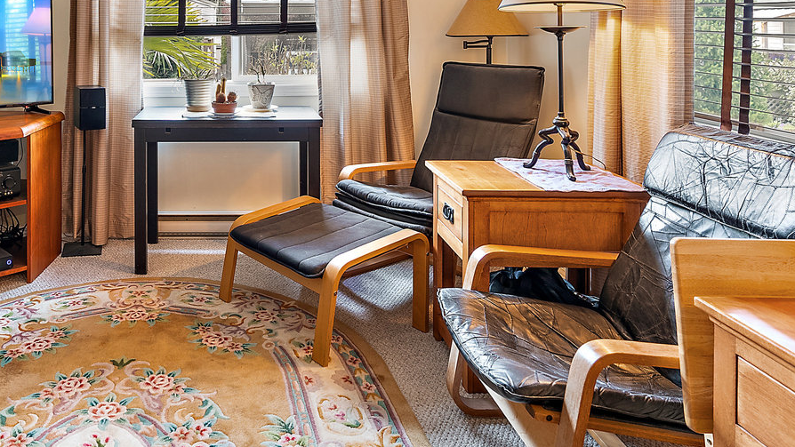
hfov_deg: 61.7
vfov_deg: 35.5
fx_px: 632
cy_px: 8
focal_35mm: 30
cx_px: 227
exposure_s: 1
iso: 320
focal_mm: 16
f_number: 7.1
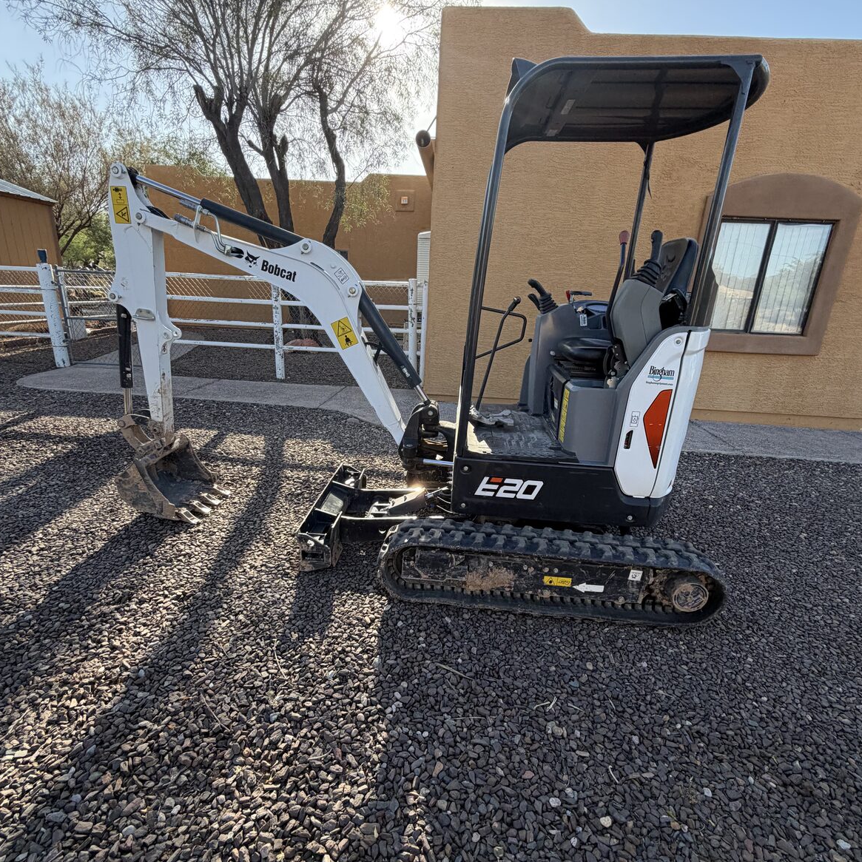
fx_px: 479
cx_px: 425
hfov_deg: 84.0
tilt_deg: -13.2
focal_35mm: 17
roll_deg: -0.7
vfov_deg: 83.9
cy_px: 448
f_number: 2.2
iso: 64
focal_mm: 2.22
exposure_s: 1/486
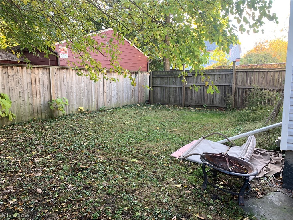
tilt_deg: -7.0
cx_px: 146
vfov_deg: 53.1
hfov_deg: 67.3
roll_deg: +0.0
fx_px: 220
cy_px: 110
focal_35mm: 26
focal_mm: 4.25
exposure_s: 1/121
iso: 50
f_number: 1.8
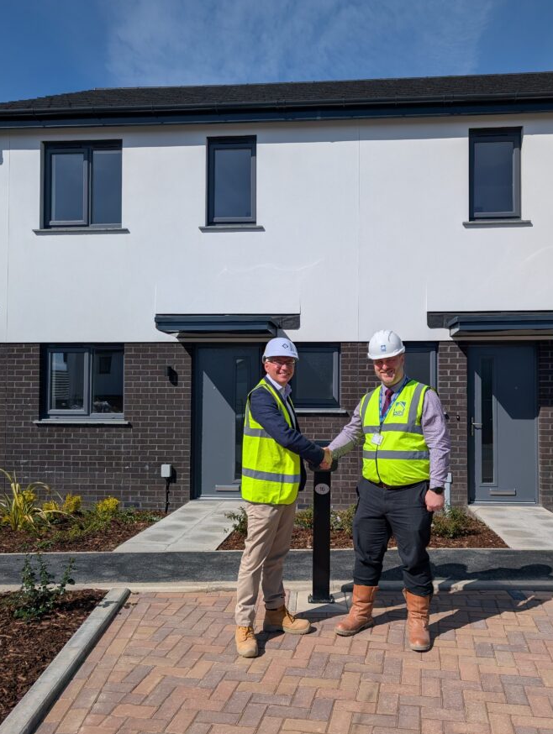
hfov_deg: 49.8
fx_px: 595
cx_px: 306
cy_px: 381
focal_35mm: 28
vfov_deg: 63.4
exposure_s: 1/17544
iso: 24
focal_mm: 6.9
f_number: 1.68
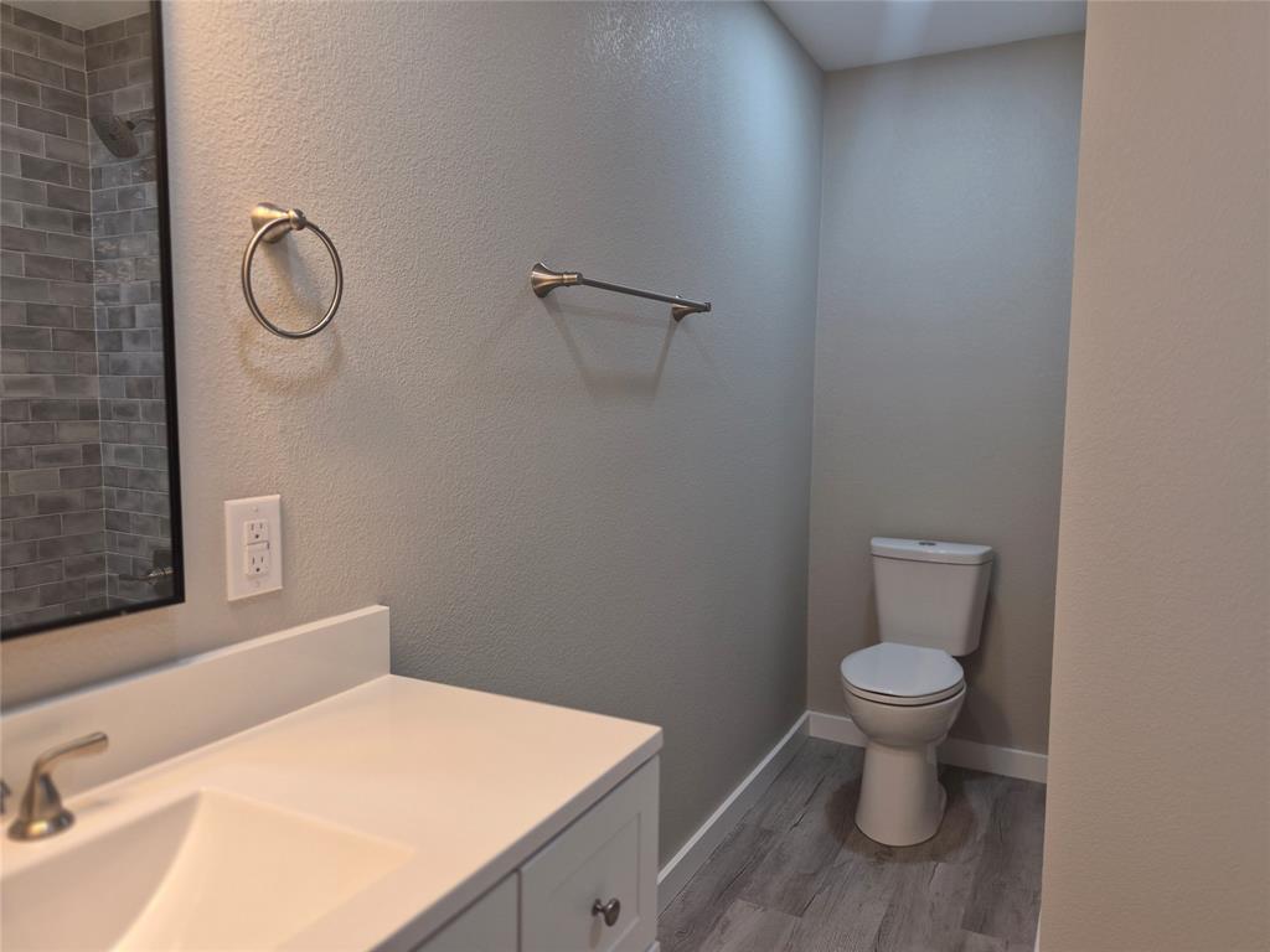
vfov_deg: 58.9
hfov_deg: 73.9
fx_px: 844
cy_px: 476
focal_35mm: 23
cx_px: 635
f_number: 1.8
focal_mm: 5.4
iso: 80
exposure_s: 1/120
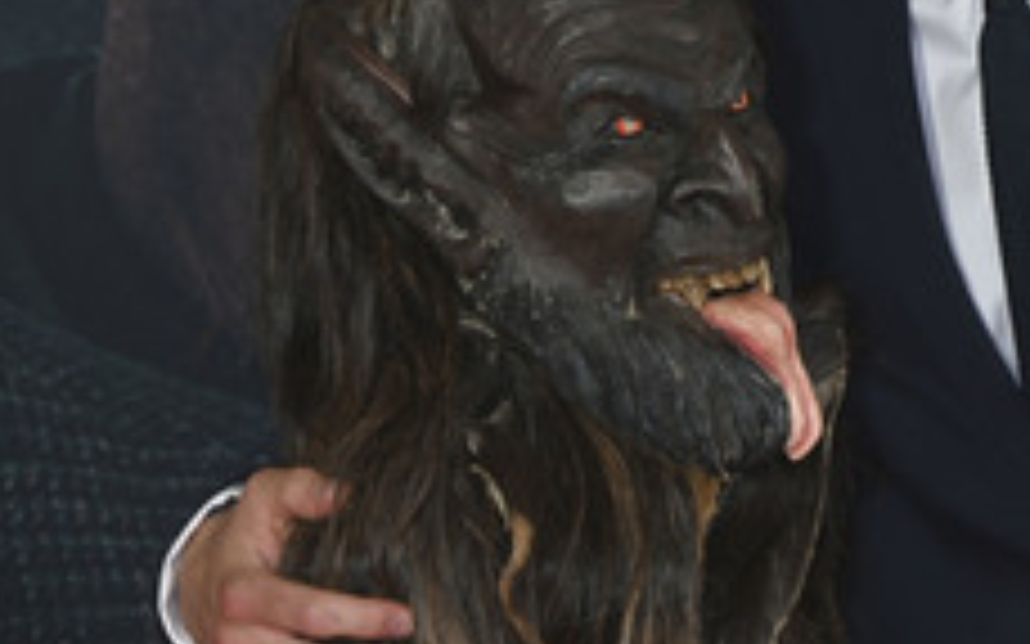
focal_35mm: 241
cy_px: 32
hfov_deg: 8.7
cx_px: 893
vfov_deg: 5.4
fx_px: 6763
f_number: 6.3
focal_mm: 120
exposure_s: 1/100
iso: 1250
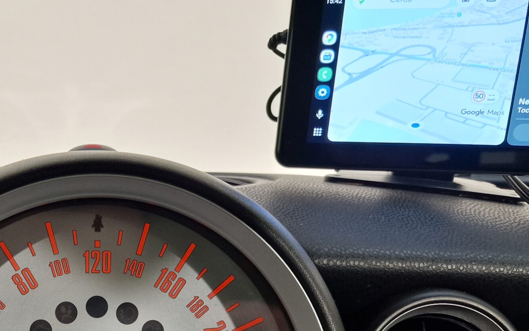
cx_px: 75
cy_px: 374
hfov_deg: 40.1
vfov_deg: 25.2
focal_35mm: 47
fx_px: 678
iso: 200
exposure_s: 1/50
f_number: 1.8
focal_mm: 6.4
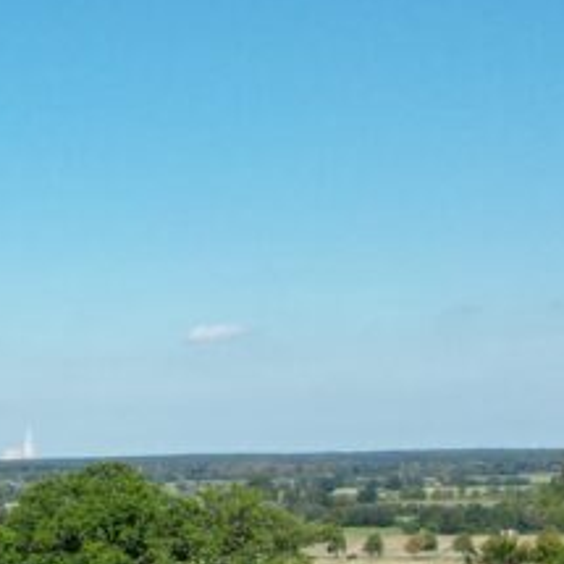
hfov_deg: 14.5
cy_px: 944
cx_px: -546
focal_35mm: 101
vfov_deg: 15.3
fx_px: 1862
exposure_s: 1/3200
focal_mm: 6.72
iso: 120
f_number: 1.7
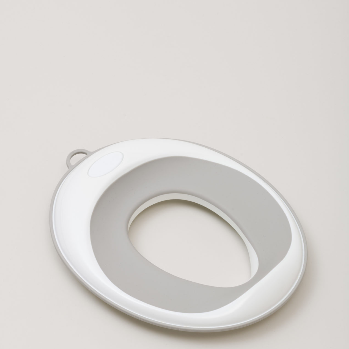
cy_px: 227
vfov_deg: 12.9
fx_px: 1540
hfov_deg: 12.9
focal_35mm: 135
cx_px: 174
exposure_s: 1/200
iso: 64
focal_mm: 105
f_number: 16
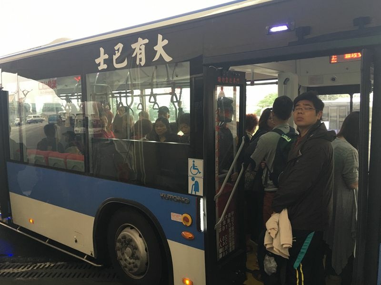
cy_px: 142
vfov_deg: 48.2
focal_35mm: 29
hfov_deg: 61.7
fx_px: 319
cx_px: 190
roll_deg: +1.9
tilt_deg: -4.8
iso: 32
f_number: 2.2
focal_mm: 4.15
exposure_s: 1/15
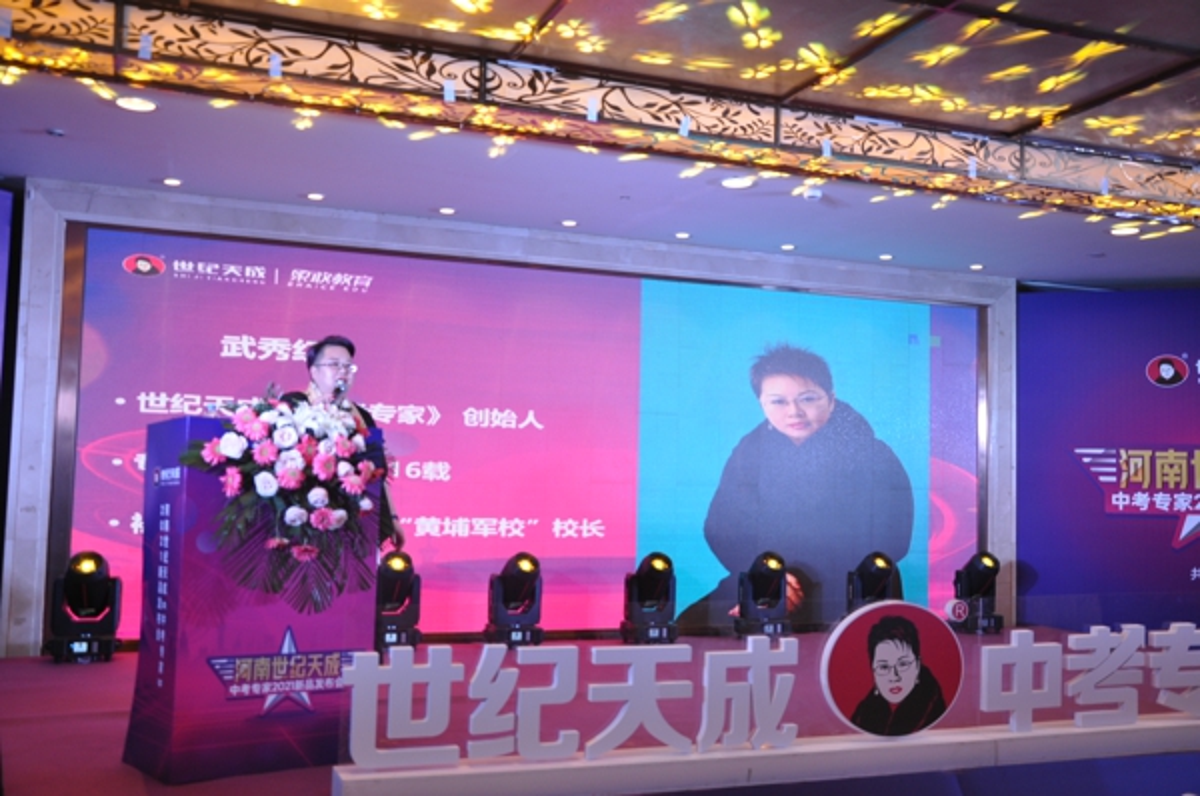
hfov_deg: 53.2
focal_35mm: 36
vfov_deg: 36.8
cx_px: 600
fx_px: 1198
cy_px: 398
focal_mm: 24
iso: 400
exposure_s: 1/125
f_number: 5.6
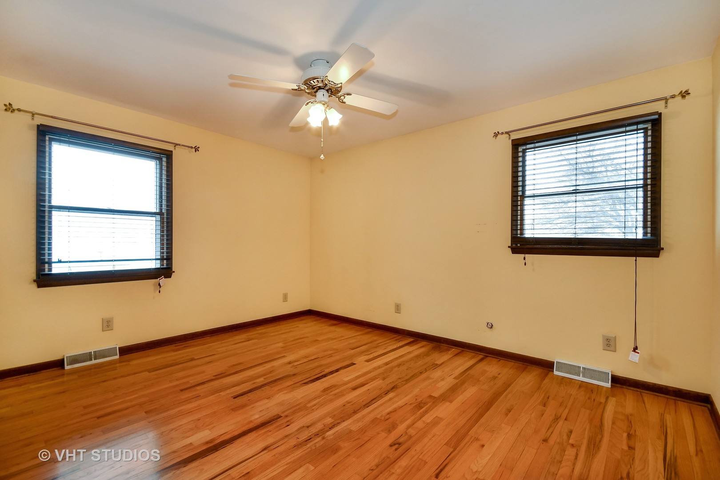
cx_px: 360
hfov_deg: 100.4
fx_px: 300
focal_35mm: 15
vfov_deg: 77.3
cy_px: 240
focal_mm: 10
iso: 200
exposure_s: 1/13
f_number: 9
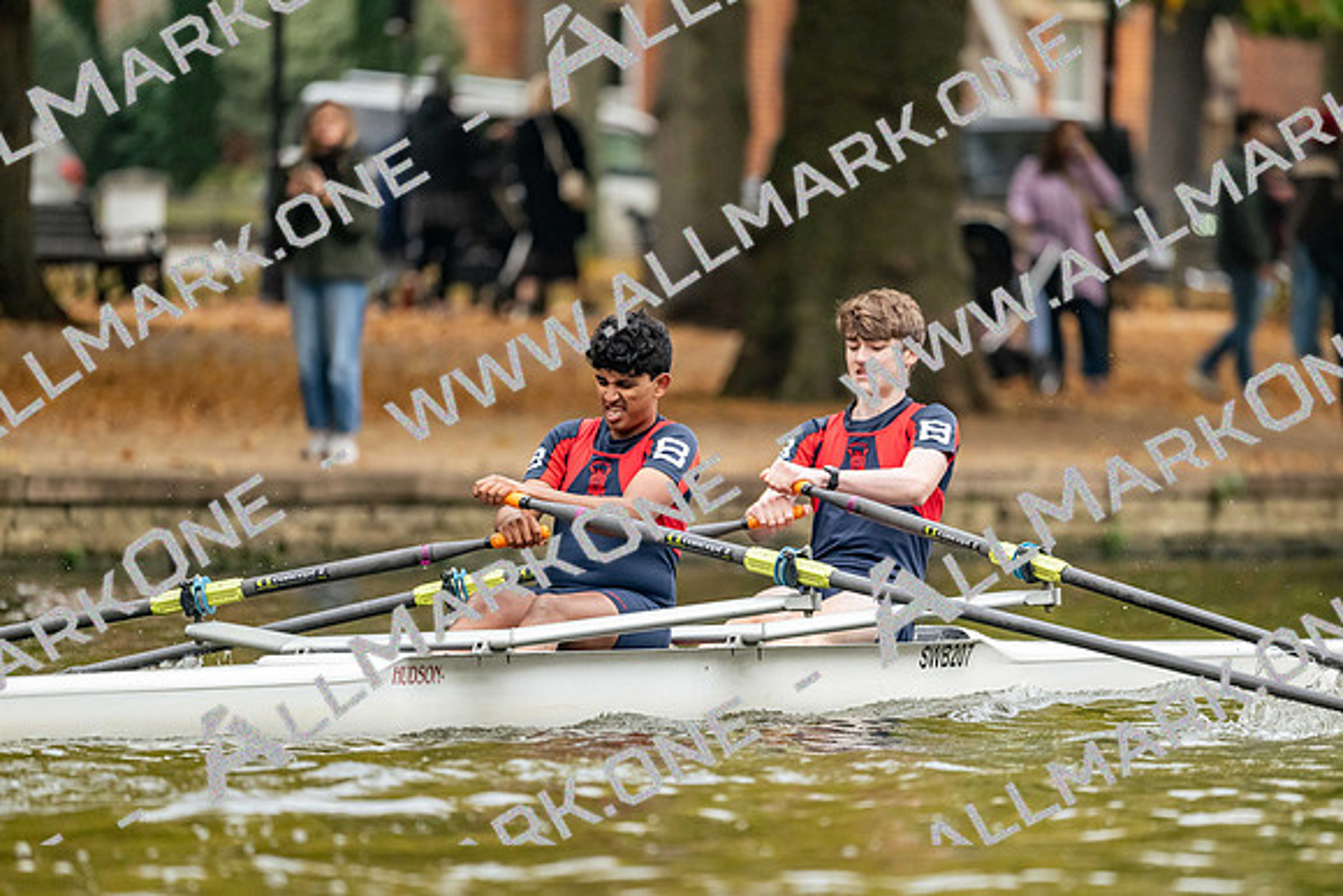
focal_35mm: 400
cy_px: 448
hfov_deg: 5.2
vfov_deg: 3.4
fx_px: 14925
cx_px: 672
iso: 3600
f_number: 4.5
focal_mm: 400
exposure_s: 1/2500
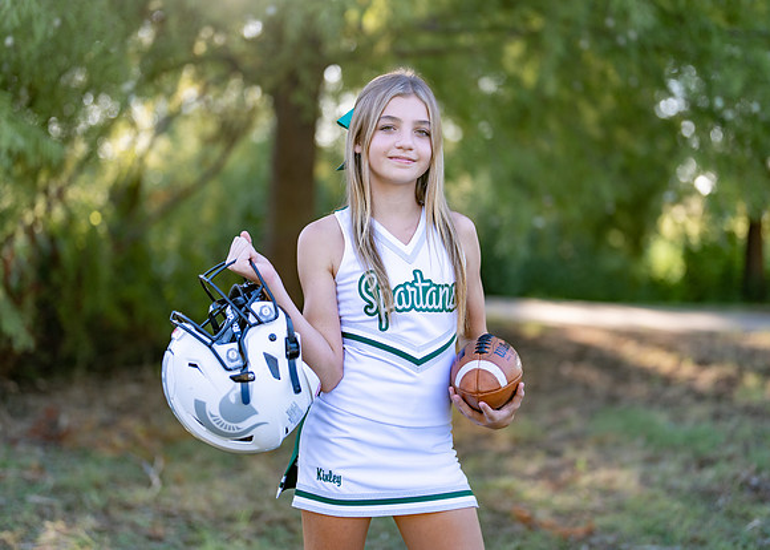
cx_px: 400
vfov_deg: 25.3
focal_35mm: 56
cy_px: 260
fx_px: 1226
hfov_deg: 34.9
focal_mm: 50
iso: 100
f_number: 1.2
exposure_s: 1/1250
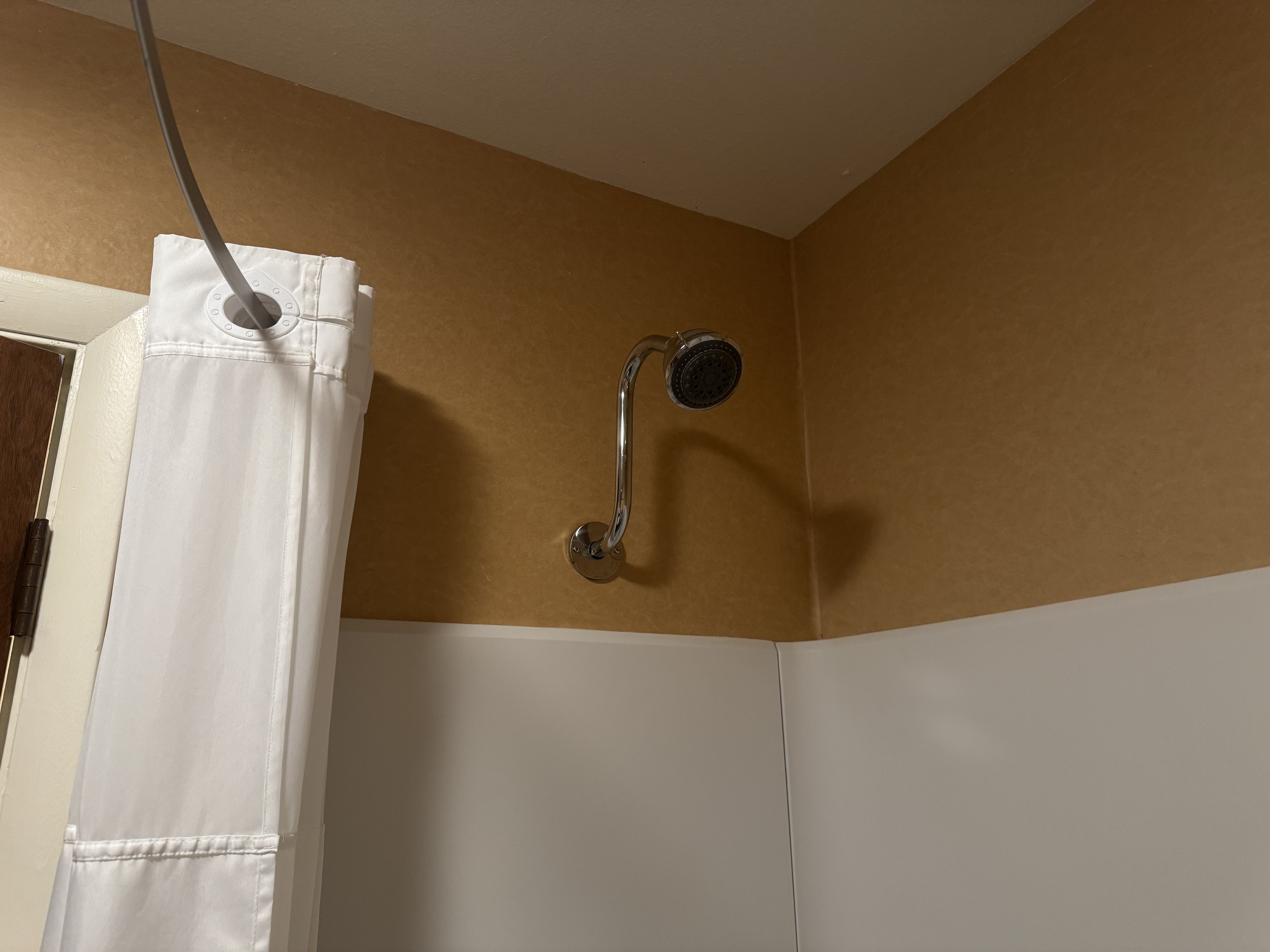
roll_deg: +0.8
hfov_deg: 71.6
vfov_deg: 56.8
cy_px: 476
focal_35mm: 24
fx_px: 881
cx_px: 635
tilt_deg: +17.7
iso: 250
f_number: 1.78
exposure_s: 1/60
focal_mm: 6.76
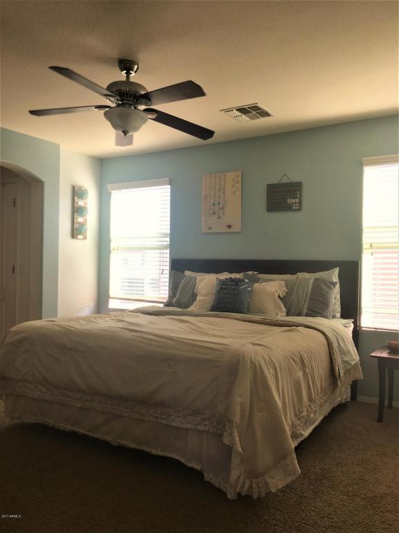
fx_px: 446
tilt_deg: +1.1
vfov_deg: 61.7
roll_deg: -0.8
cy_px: 266
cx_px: 200
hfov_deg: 48.2
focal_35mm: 29
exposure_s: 1/62
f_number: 2.2
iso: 25
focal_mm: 4.15
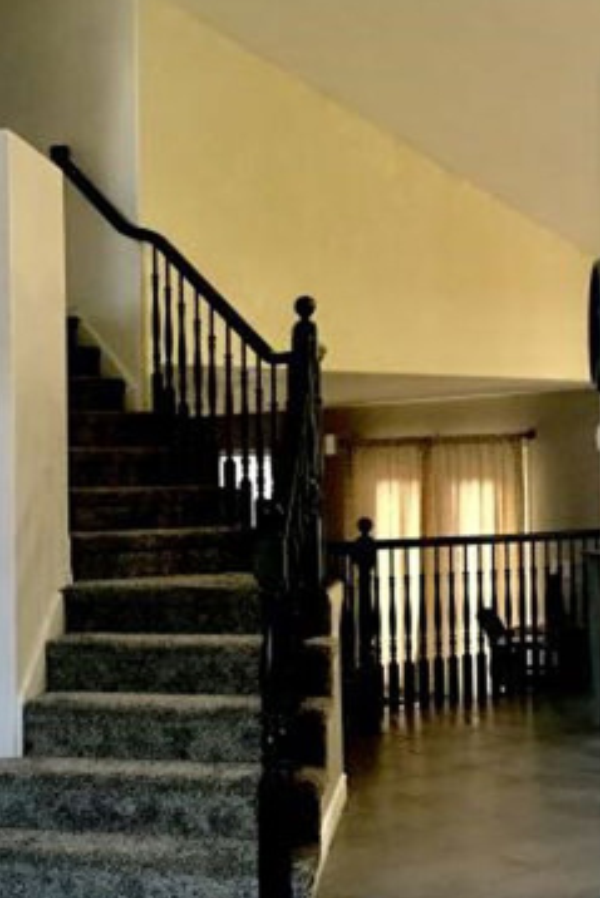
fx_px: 1299
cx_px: 198
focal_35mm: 52
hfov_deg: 25.9
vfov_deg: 38.2
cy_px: 454
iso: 80
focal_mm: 3.99
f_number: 1.8
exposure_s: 1/15
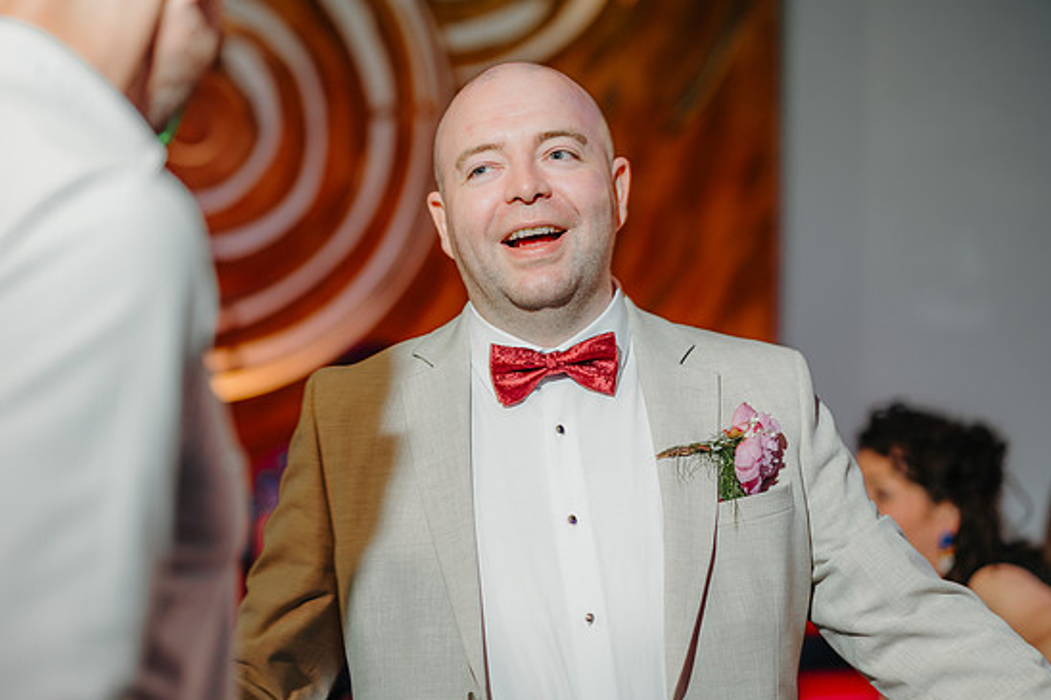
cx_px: 510
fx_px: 2627
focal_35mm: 90
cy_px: 348
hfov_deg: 22.6
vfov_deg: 15.2
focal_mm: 85
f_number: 2.2
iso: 200
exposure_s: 1/200
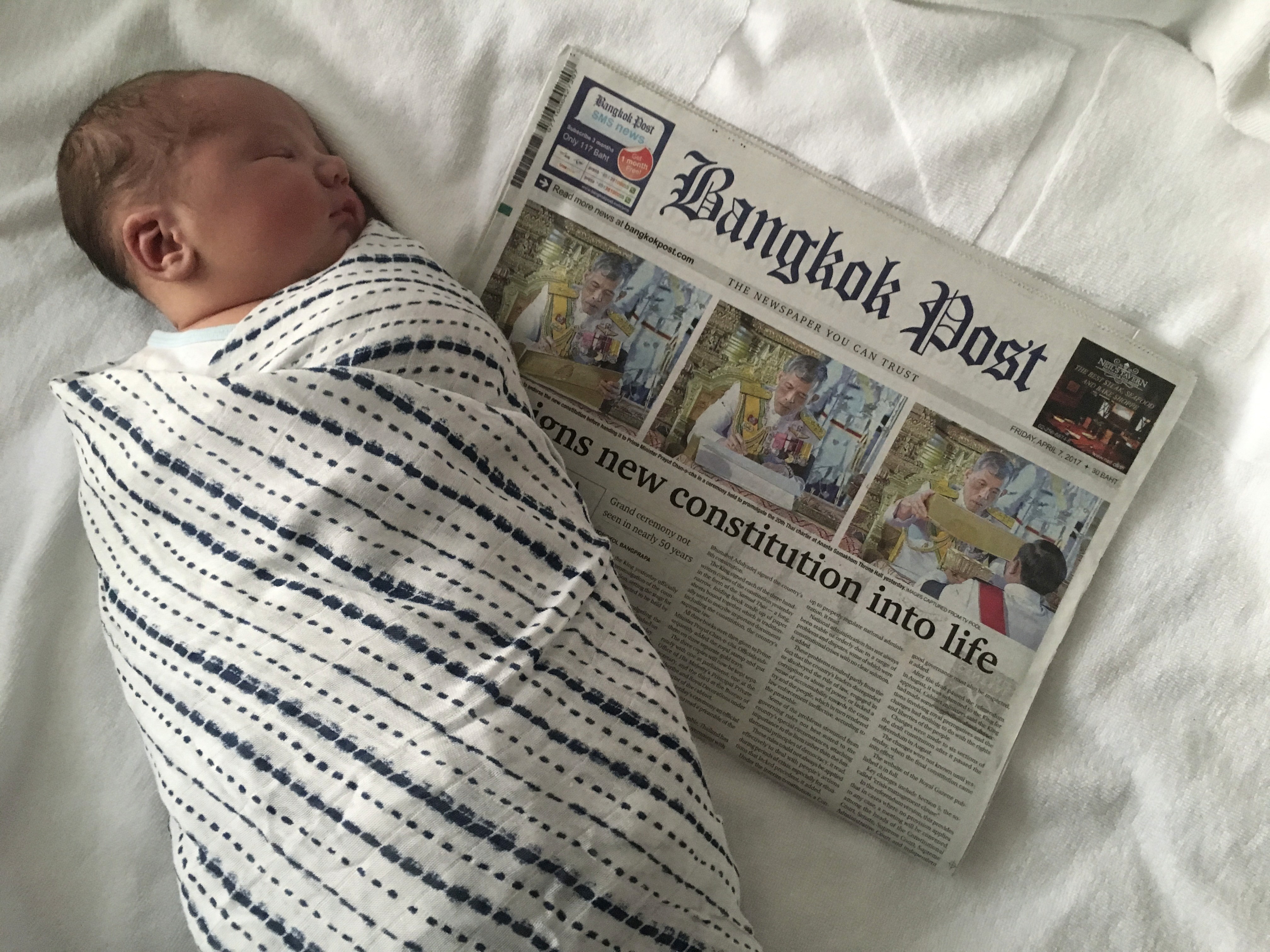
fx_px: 1064
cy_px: 476
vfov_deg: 48.2
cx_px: 635
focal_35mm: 29
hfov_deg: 61.7
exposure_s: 1/25
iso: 200
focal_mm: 4.15
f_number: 2.2
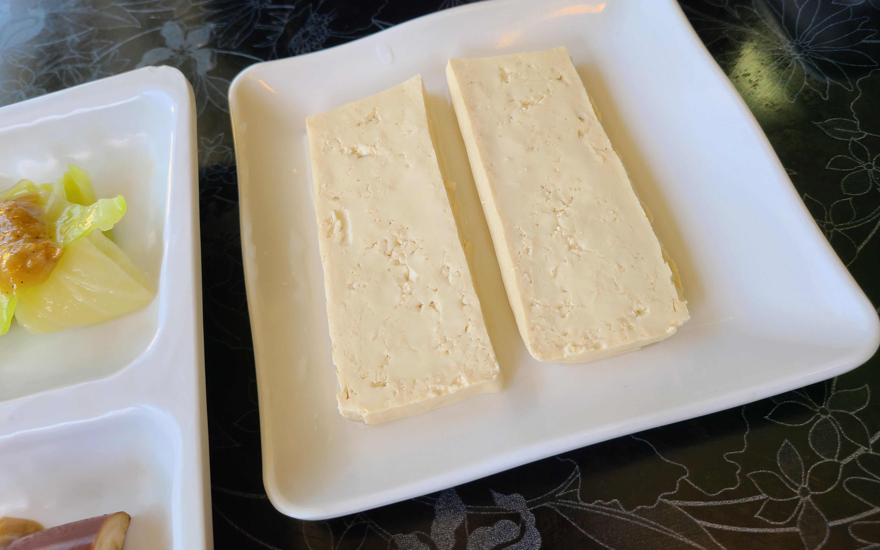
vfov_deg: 44.3
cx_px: 446
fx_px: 671
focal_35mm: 28
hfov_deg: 66.5
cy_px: 222
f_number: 1.8
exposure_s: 1/260
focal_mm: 5.4
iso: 40
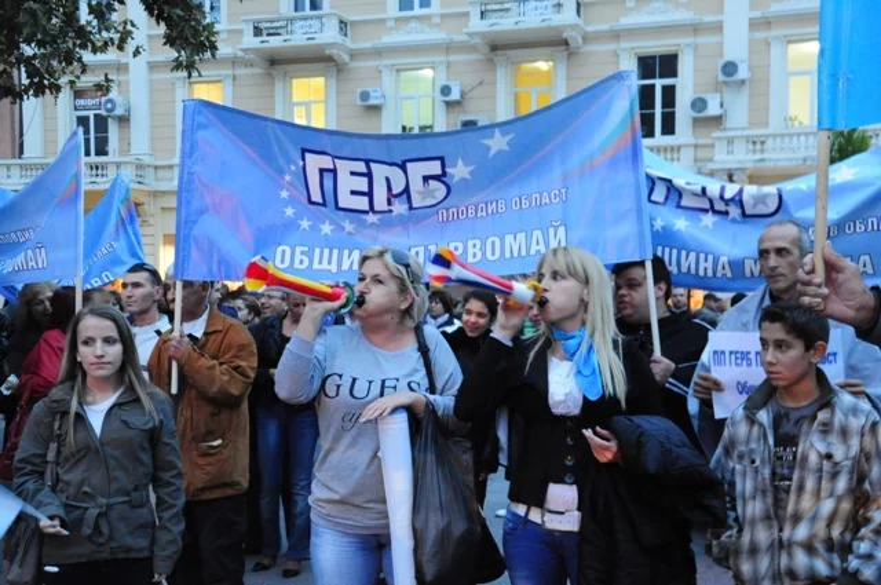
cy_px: 292
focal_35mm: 48
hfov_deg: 41.2
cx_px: 440
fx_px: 1173
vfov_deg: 28.0
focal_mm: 32
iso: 3200
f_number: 4.2
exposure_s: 1/25
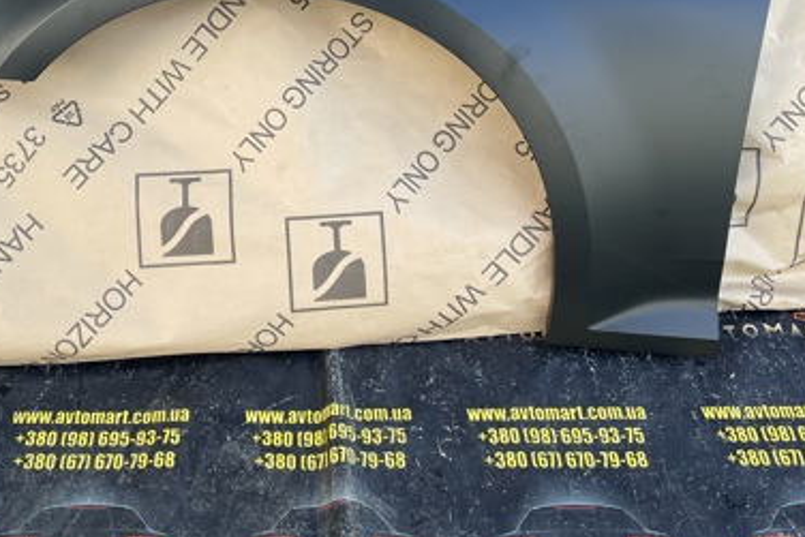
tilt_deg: -37.2
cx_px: 276
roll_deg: -0.3
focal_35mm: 46
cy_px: 97
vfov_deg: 28.6
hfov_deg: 42.2
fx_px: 1029
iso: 32
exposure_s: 1/344
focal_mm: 4.2
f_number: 1.6
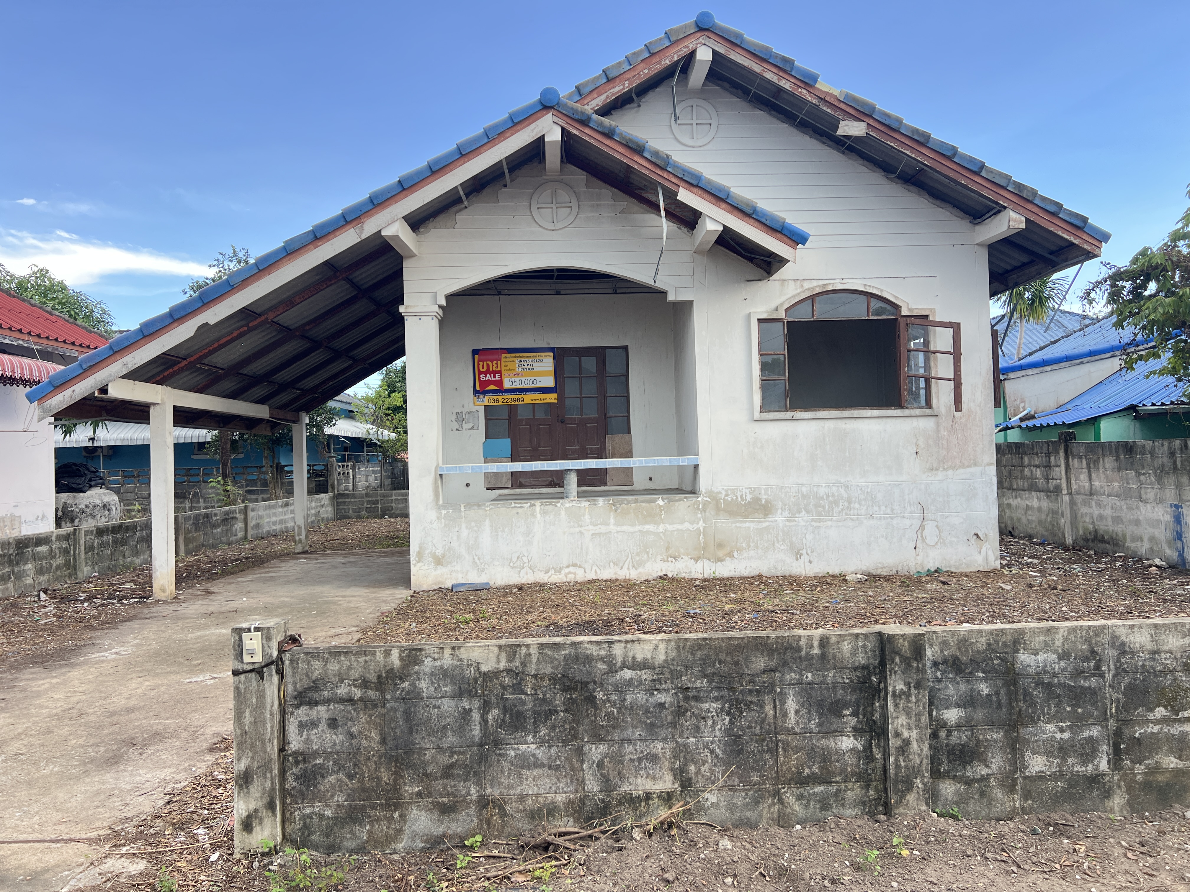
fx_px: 894
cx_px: 595
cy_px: 446
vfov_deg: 53.1
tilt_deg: +2.0
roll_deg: +1.3
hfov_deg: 67.3
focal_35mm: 26
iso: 50
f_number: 1.5
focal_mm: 5.7
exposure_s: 1/361
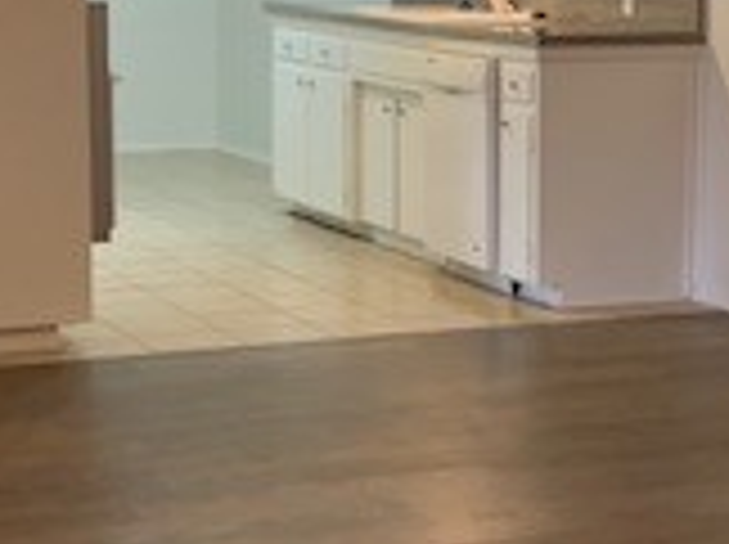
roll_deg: -0.6
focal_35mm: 103
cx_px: 500
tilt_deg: -6.7
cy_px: 193
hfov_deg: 19.0
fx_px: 2166
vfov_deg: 14.3
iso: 200
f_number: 1.8
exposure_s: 1/60
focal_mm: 4.25
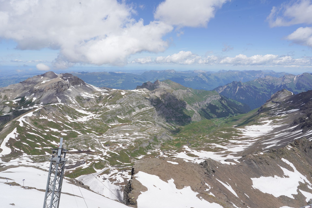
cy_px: 105
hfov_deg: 71.5
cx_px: 152
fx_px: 217
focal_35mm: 25
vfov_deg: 51.3
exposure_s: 1/100
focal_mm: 24
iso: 100
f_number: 18
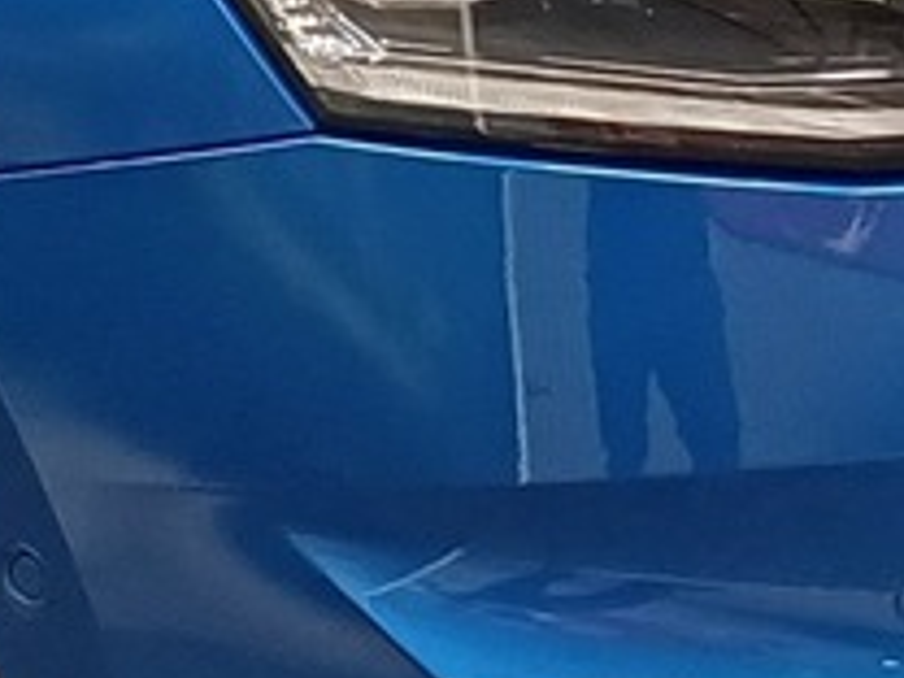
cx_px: 4
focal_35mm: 192
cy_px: -343
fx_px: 5014
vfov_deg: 7.6
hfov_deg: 10.2
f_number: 1.8
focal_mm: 4.65
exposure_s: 1/50
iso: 320
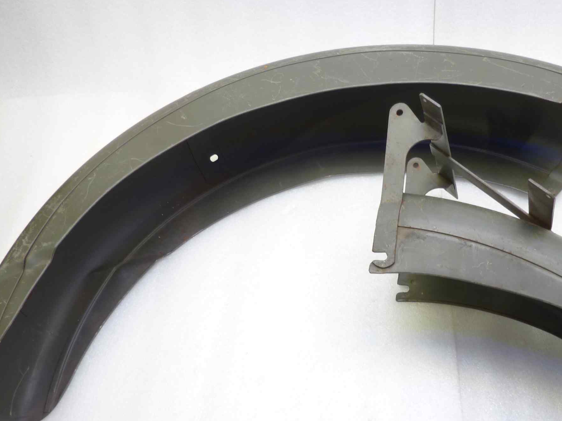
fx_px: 584
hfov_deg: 51.0
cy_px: 239
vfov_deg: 39.6
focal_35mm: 36
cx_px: 335
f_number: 3.3
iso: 80
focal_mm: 4.1
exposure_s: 1/8
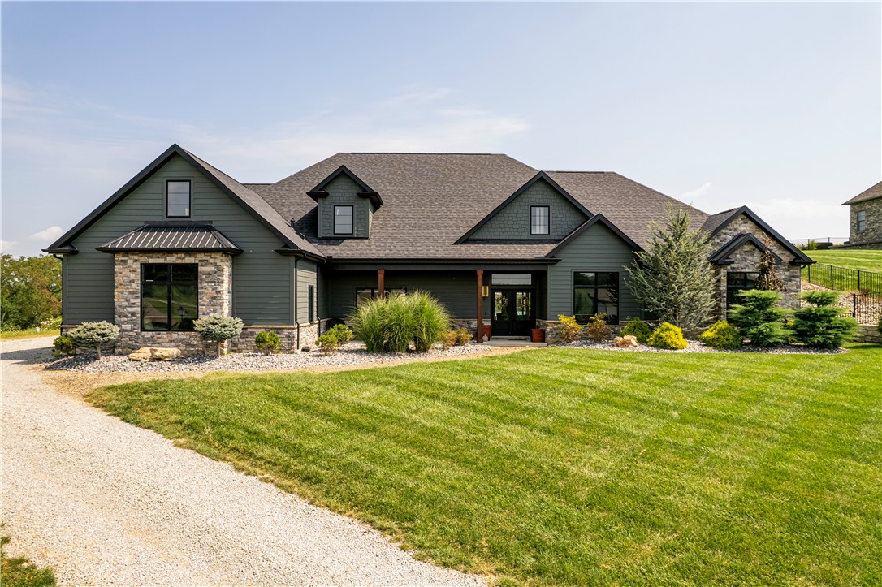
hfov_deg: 78.6
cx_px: 441
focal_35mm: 22
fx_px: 539
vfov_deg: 57.2
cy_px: 294
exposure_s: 1/1000
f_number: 2.8
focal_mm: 8.38
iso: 100
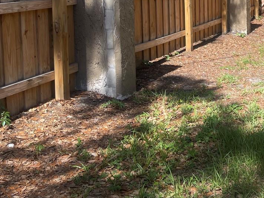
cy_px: 0
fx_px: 427
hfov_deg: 30.7
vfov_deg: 24.9
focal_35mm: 56
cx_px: 290
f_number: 1.6
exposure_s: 1/1597
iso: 32
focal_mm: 5.1
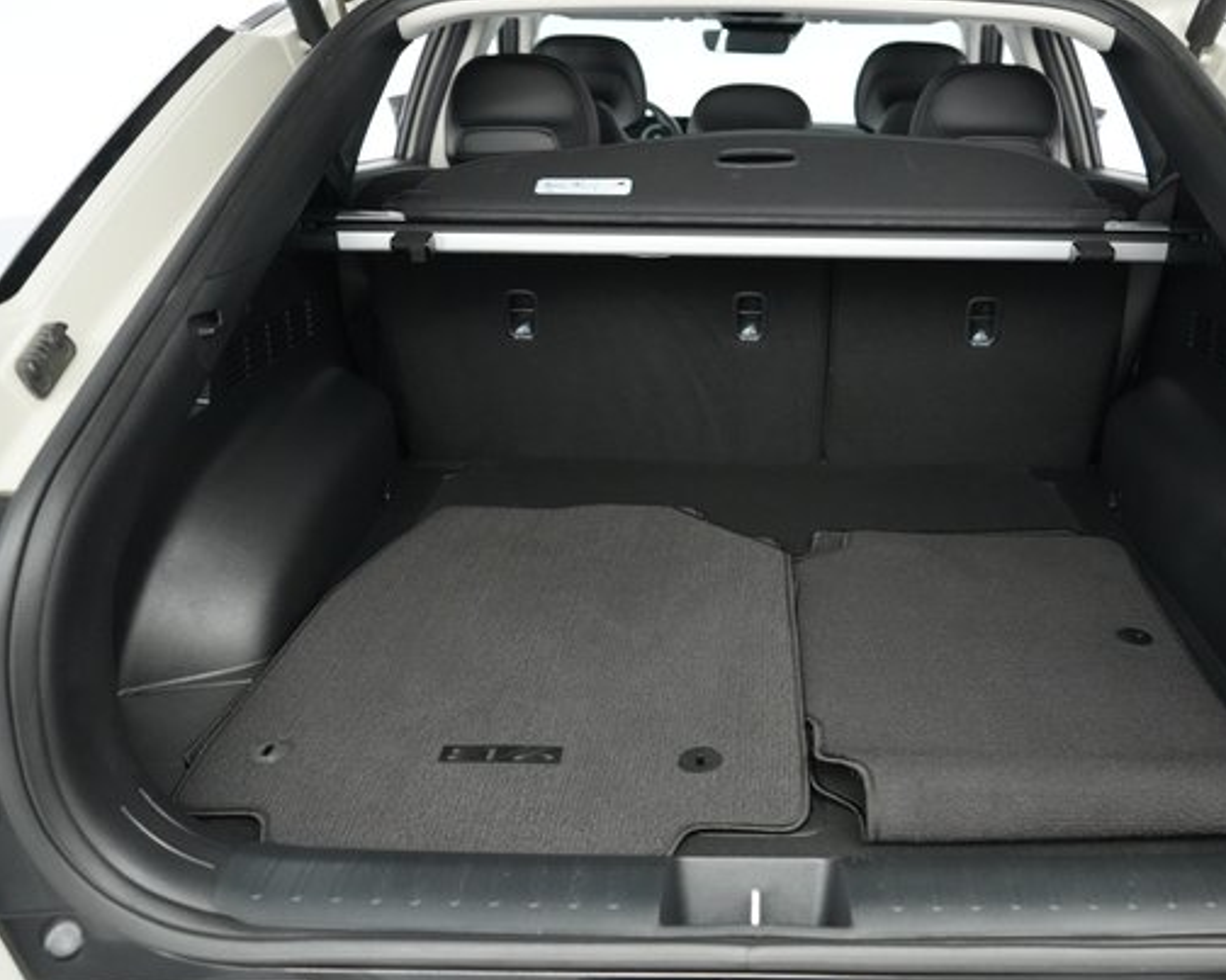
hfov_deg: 56.6
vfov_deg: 47.1
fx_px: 1125
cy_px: 477
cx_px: 752
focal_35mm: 31
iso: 6400
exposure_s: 1/160
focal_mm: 26
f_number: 2.8
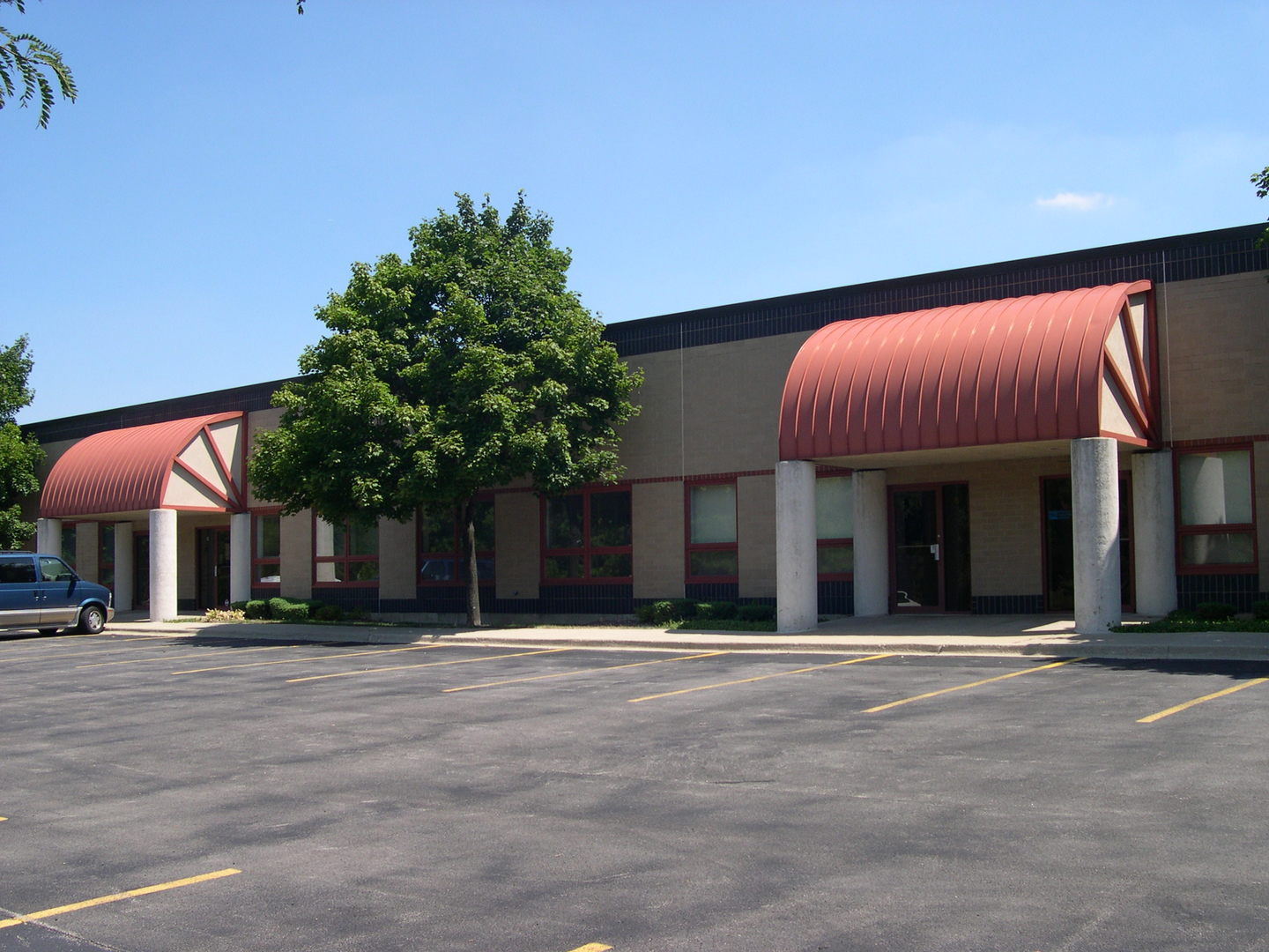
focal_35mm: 38
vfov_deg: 37.7
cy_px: 476
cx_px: 634
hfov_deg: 49.0
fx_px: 1393
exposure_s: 1/143
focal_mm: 8
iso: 100
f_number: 7.6
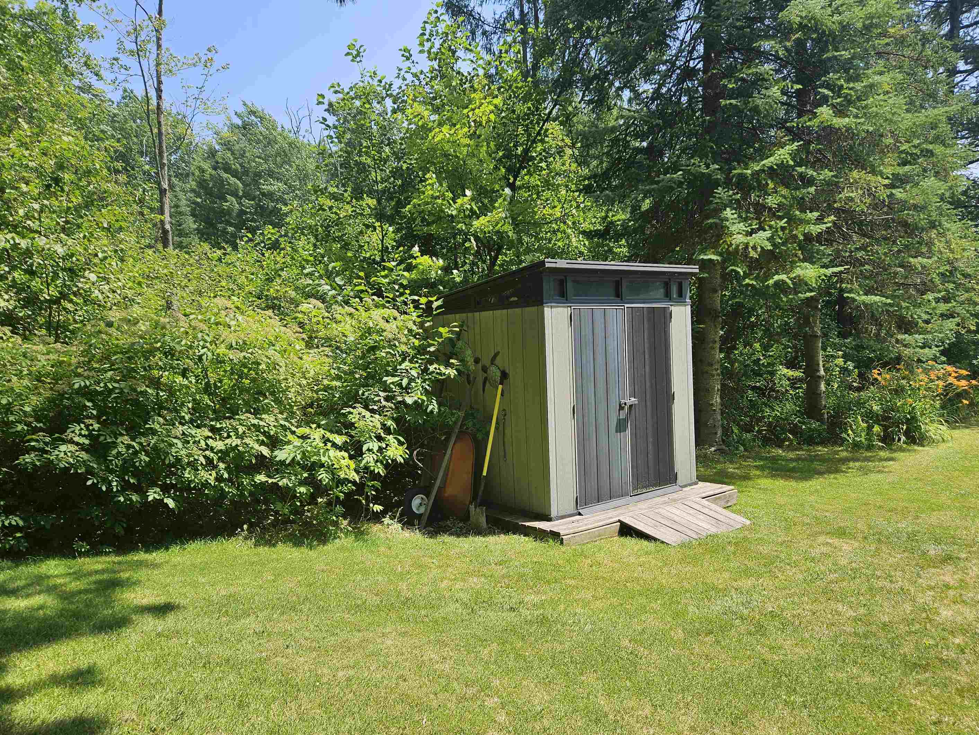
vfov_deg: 54.8
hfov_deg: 69.3
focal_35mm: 25
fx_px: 707
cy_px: 394
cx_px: 515
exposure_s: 1/952
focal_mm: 5.4
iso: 25
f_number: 1.8
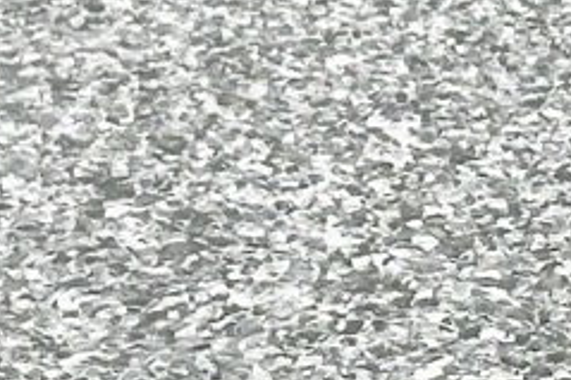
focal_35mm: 251
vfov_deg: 5.5
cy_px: 261
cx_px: 681
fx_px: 3978
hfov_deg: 8.1
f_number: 1.8
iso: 64
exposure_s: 1/369
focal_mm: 6.9
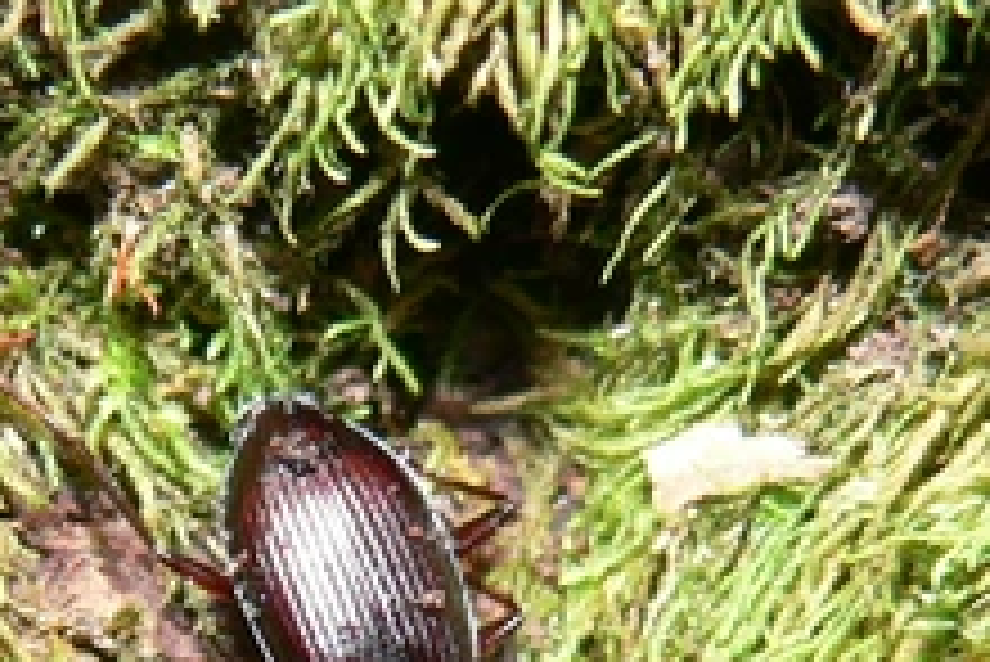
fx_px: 6246
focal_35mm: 227
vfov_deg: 6.0
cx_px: 279
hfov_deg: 9.1
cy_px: 802
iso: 100
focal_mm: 12.4
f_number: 4
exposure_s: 1/60
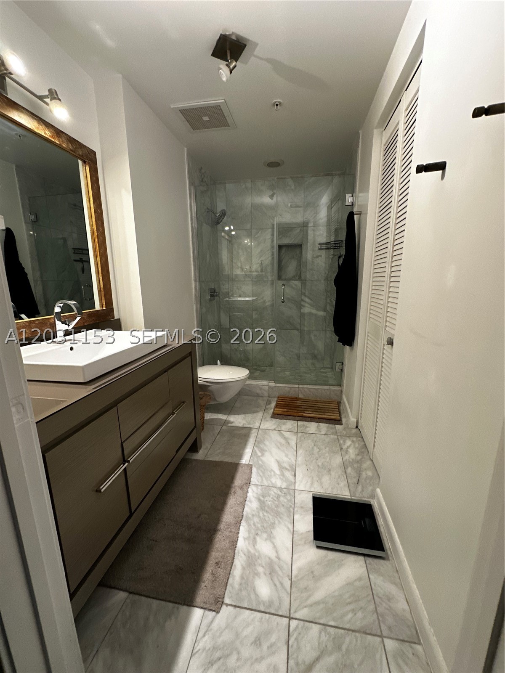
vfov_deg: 102.1
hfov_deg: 85.7
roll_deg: +0.4
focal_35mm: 14
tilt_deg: -11.8
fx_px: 272
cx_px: 252
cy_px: 336
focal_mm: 2.22
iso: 500
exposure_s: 1/60
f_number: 2.2
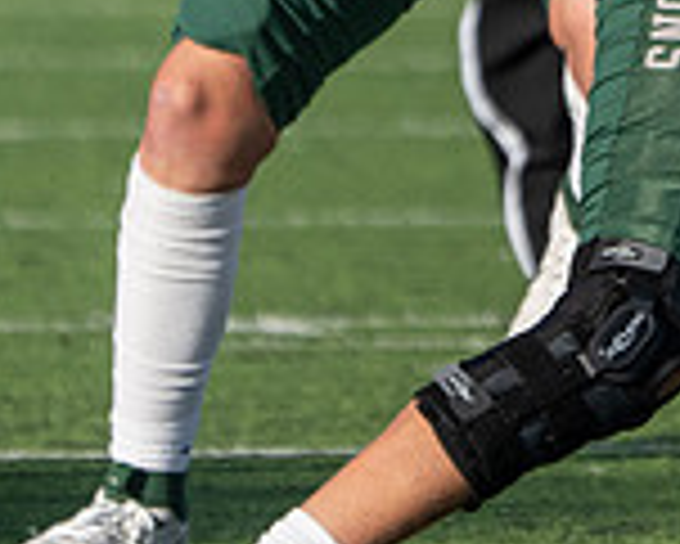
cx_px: 1182
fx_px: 40116
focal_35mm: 1992
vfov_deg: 0.8
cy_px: -179
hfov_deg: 1.0
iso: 250
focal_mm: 336
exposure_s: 1/1250
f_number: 5.6
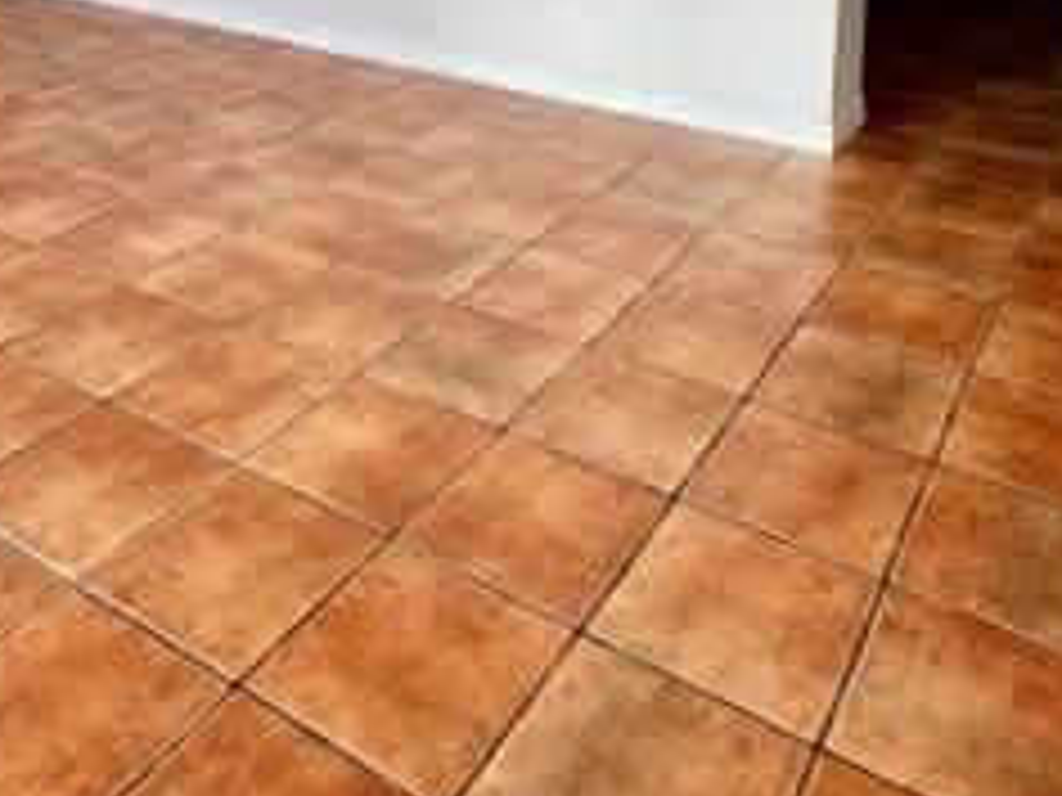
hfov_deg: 48.9
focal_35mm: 38
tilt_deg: -7.8
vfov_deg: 32.8
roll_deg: -1.5
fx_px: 1166
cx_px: 472
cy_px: -90
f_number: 2.2
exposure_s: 1/120
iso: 64
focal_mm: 2.22
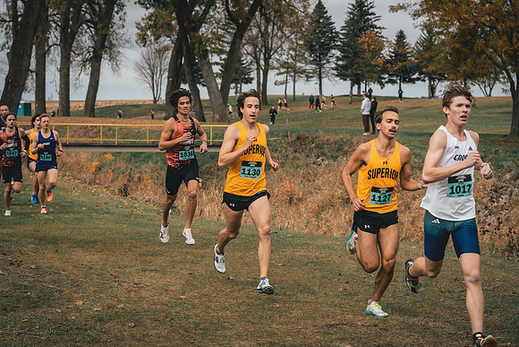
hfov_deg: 19.8
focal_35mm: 103
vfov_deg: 13.3
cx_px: 260
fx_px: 1488
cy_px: 174
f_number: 6.3
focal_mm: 99
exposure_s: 1/1250
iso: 400
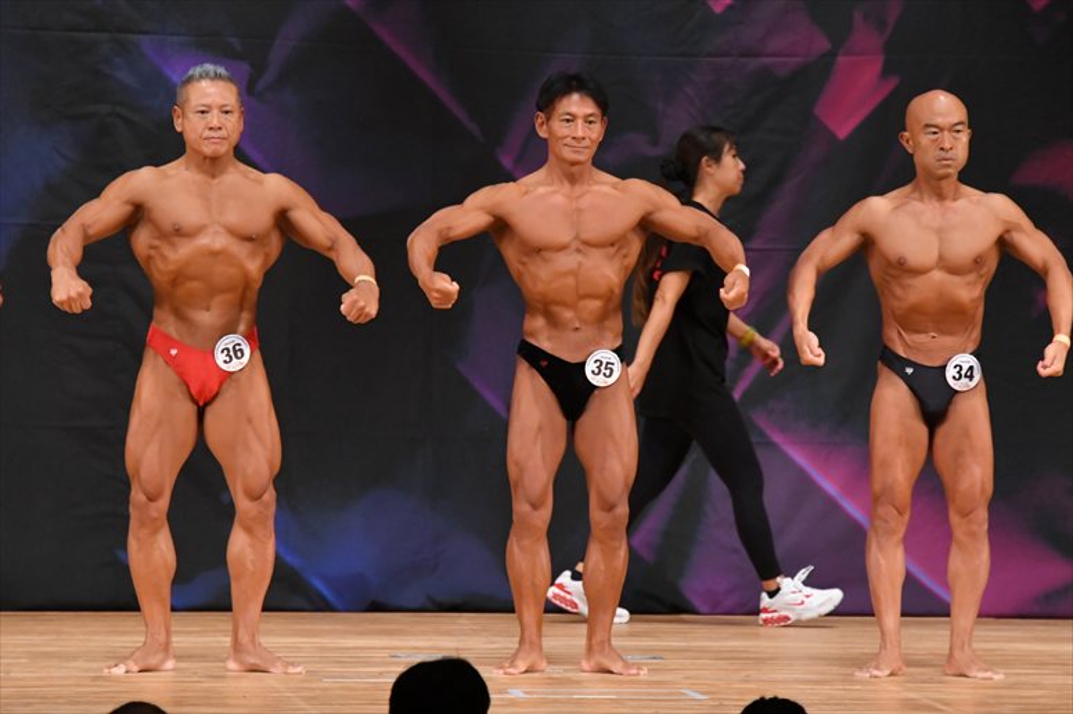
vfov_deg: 4.8
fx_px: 8491
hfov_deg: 7.2
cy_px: 357
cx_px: 536
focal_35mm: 285
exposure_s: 1/400
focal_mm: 190
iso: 5000
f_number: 5.6
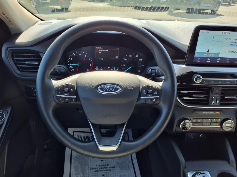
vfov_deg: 51.4
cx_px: 118
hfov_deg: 65.3
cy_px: 88
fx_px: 185
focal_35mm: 27
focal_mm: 3.58
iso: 40
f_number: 1.9
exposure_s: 1/156
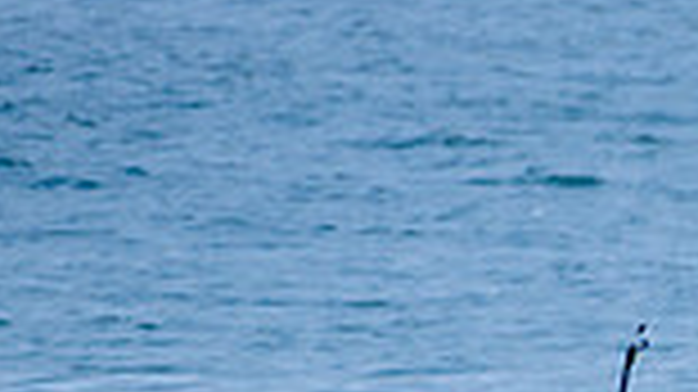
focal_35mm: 2403
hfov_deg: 0.9
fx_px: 44452
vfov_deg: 0.5
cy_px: 593
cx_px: 1216
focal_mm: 500
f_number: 5.6
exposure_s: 1/1250
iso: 200
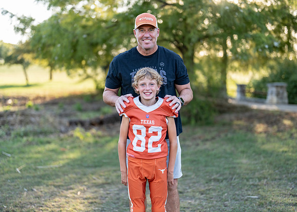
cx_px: 148
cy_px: 106
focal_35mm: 52
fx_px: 442
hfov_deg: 37.2
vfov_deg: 27.0
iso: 100
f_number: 1.2
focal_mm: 50
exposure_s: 1/640
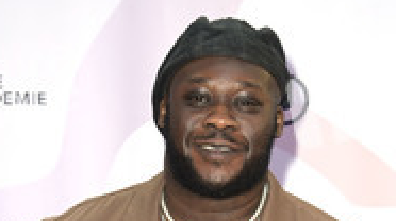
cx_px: 202
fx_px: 1845
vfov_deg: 6.7
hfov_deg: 12.2
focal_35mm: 176
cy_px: 416
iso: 400
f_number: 6.3
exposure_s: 1/250
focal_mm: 78
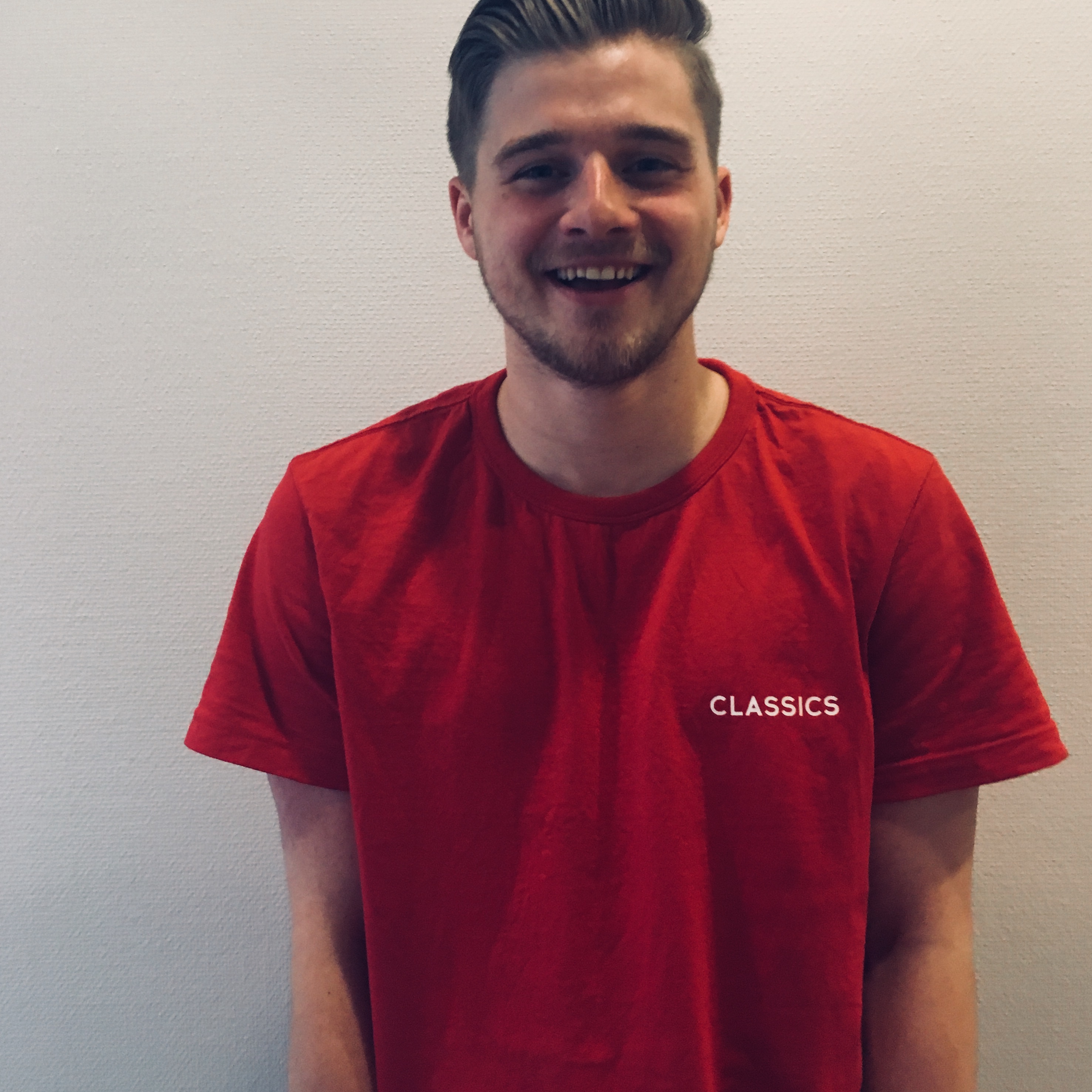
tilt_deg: -5.9
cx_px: 547
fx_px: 1249
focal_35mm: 35
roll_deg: +1.1
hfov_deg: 47.2
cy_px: 456
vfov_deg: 47.0
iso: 200
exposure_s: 1/20
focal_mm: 4.15
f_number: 2.2
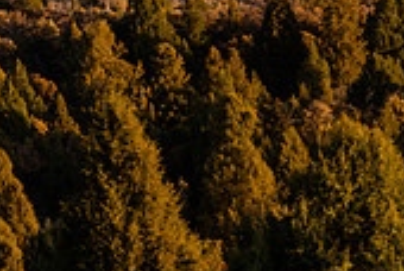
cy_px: 205
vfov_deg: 5.2
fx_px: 2990
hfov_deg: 7.7
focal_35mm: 266
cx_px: 74
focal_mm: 66
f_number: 8
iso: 640
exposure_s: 1/200
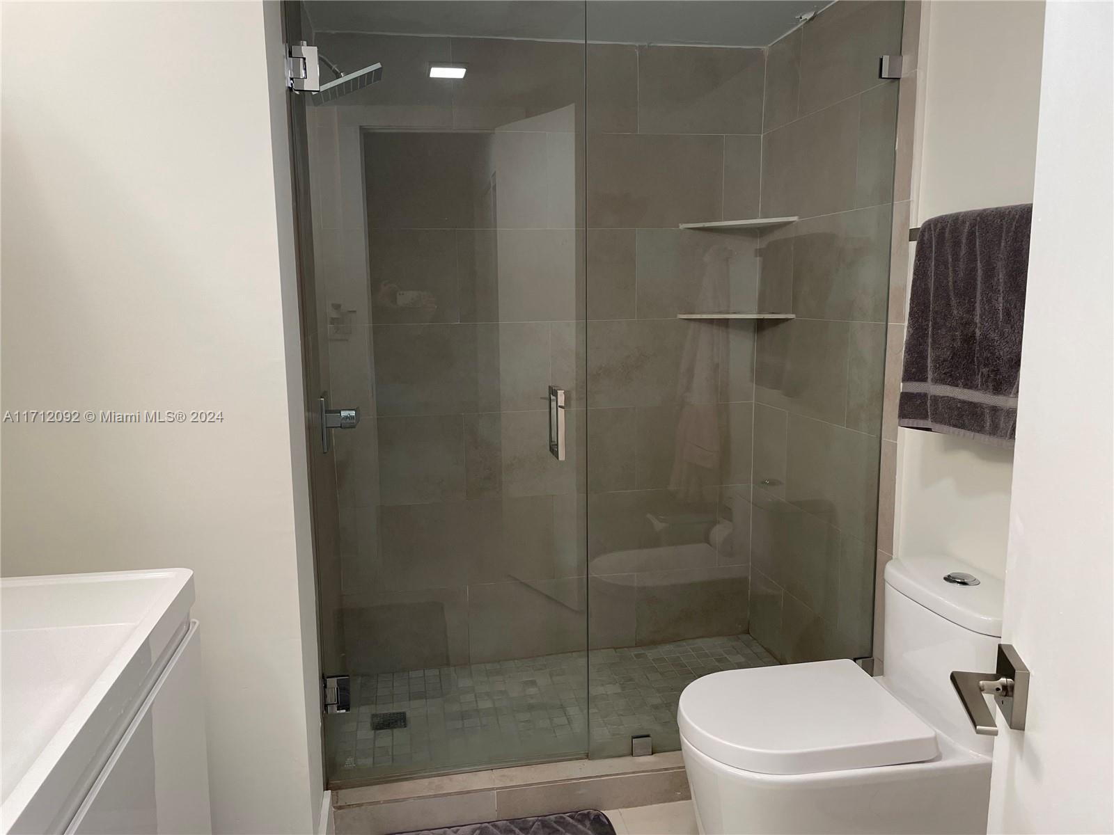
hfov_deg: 67.3
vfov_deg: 53.1
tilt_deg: -9.2
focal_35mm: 26
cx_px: 557
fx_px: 837
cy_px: 418
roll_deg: +1.0
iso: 100
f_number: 1.6
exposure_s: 1/120
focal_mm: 4.2
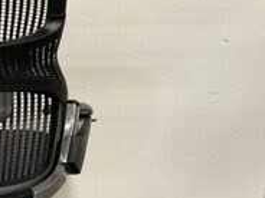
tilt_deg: -12.7
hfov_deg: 23.1
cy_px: 146
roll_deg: +0.2
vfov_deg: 18.6
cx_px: -32
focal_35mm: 79
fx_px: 605
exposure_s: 1/60
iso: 160
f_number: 1.8
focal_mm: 3
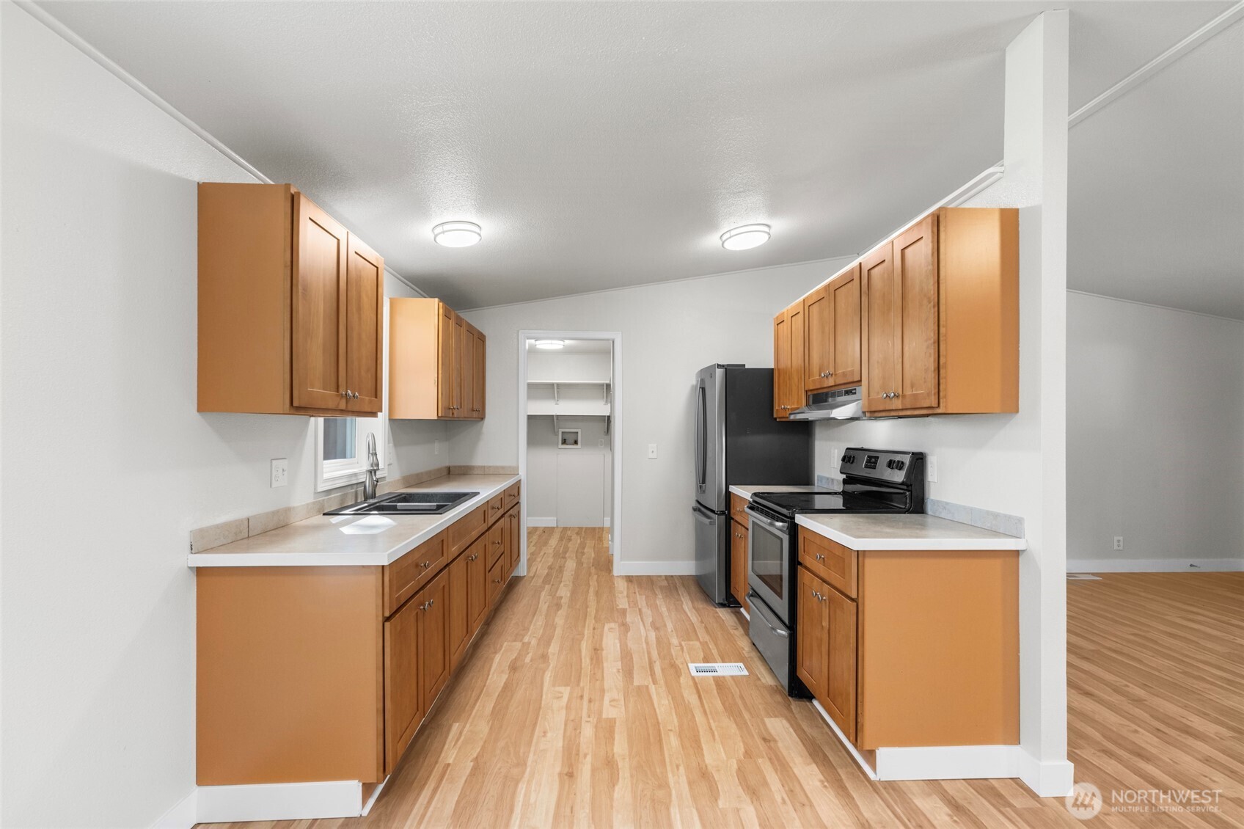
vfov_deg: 73.7
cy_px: 414
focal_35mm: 16
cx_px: 622
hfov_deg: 96.7
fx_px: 553
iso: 800
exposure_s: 1/25
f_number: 6.3
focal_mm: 16
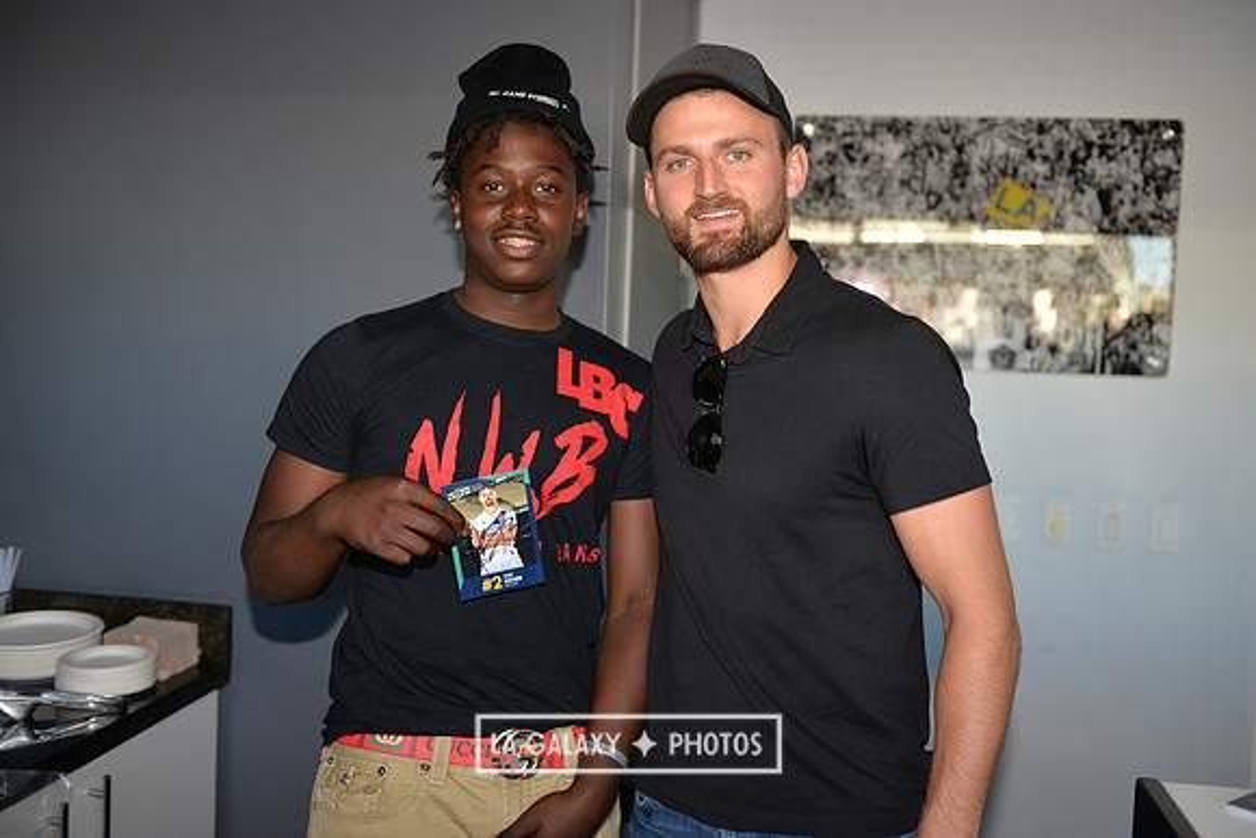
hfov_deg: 53.1
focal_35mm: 36
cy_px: 419
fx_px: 1256
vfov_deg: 36.9
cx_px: 628
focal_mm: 36
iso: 1100
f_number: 2.8
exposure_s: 1/640
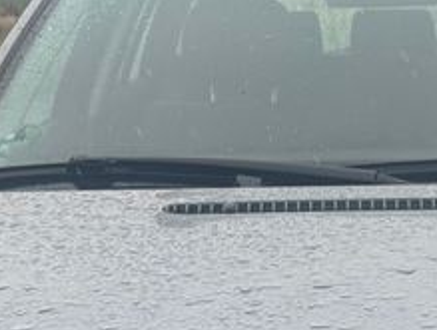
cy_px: 510
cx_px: 473
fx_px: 1416
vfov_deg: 12.5
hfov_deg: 17.0
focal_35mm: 112
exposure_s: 1/831
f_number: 1.78
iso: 80
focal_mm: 6.76
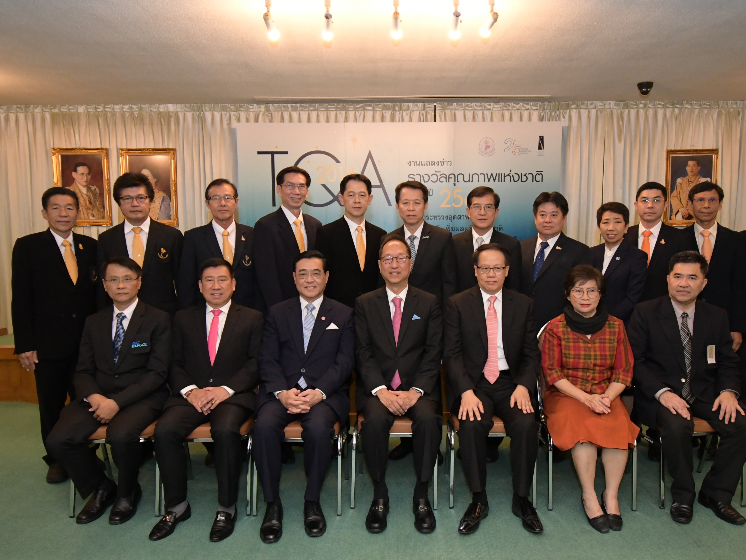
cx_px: 412
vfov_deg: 58.9
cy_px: 280
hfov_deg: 73.7
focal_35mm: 23
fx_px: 496
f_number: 5.6
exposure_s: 1/100
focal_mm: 14
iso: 3200
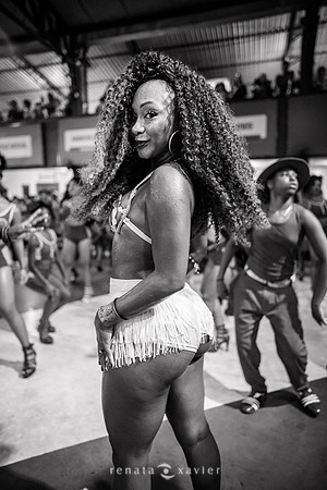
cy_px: 245
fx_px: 327
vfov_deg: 73.7
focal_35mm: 24
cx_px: 164
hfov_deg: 53.1
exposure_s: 1/320
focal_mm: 24
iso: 1600
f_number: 1.8
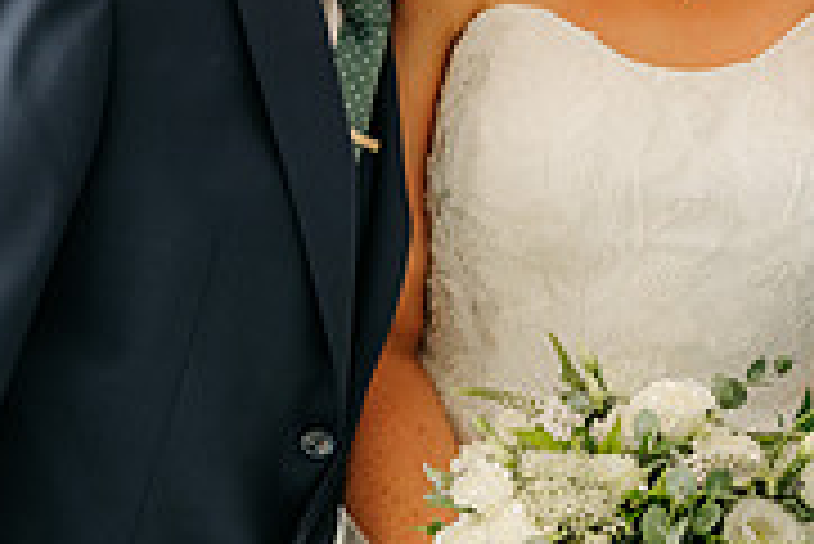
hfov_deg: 18.2
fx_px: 2534
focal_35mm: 112
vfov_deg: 12.1
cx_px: 576
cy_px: -20
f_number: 2.2
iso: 200
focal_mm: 35
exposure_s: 1/200
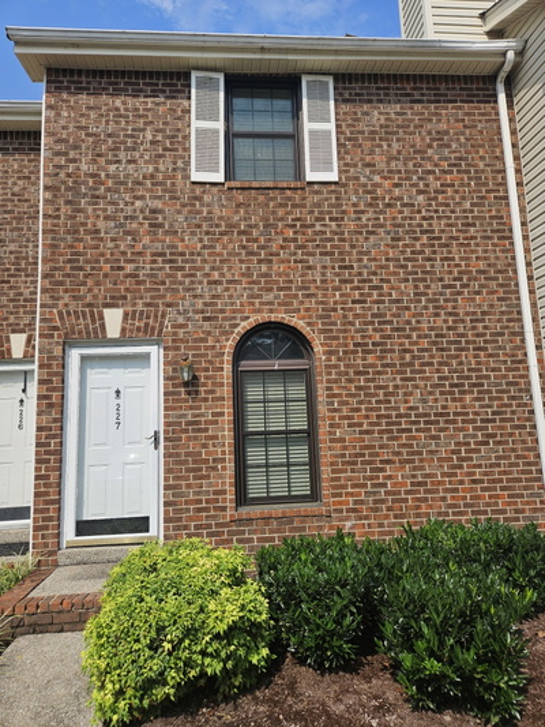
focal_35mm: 23
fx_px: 483
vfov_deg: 73.9
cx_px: 272
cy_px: 364
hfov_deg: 58.9
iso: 25
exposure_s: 1/2192
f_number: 1.8
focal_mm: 5.4
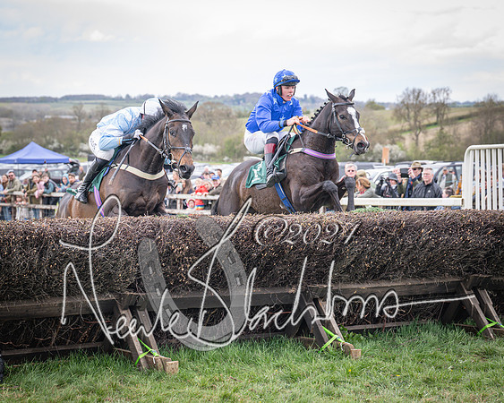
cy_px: 238
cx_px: 206
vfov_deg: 15.7
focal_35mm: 98
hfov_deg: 19.5
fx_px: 1463
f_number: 4
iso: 500
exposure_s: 1/800
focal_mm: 70
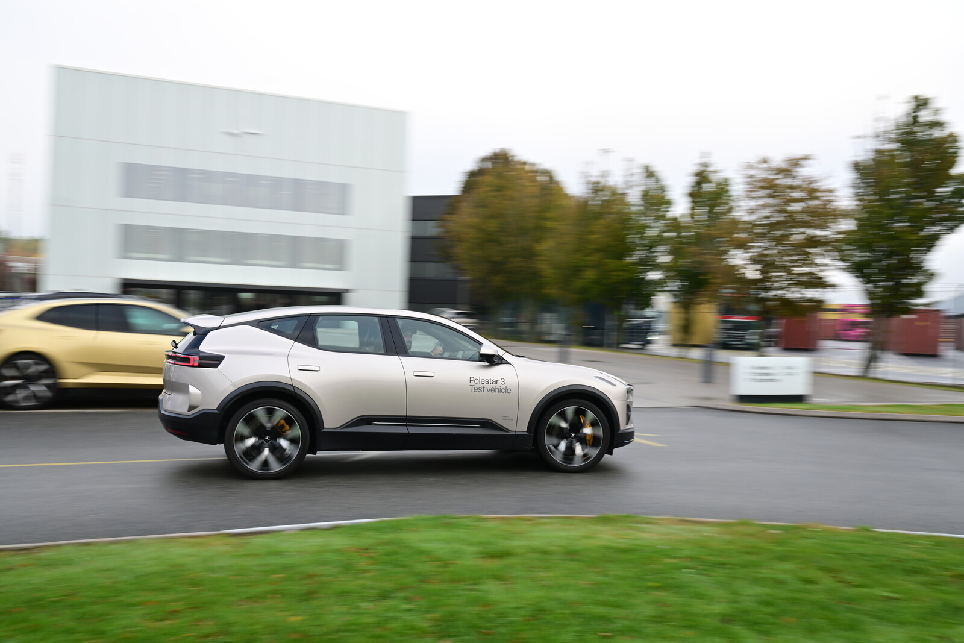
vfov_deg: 37.9
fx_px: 937
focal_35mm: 35
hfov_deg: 54.4
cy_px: 322
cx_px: 482
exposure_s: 1/25
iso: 110
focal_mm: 35
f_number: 16
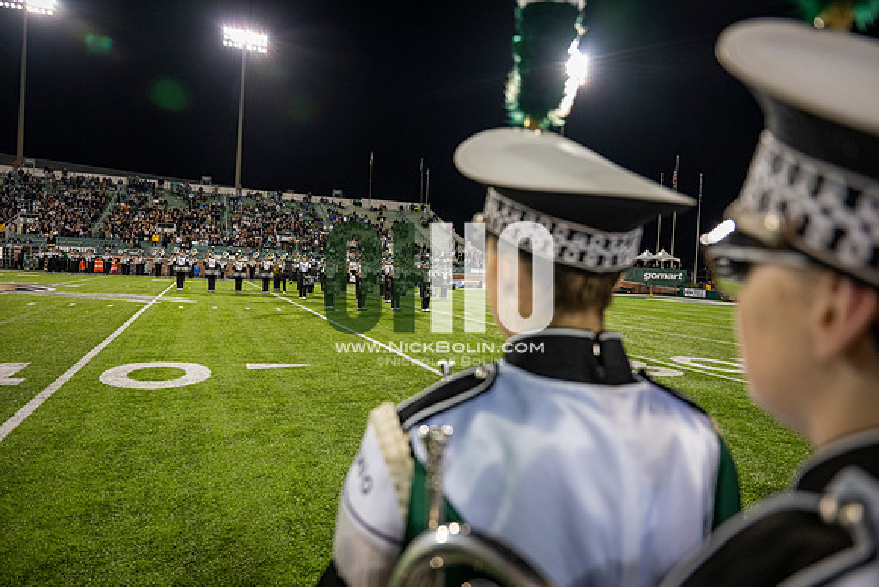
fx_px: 586
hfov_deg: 73.7
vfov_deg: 53.2
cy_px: 294
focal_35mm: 24
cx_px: 440
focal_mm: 24
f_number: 3.2
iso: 1250
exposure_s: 1/500
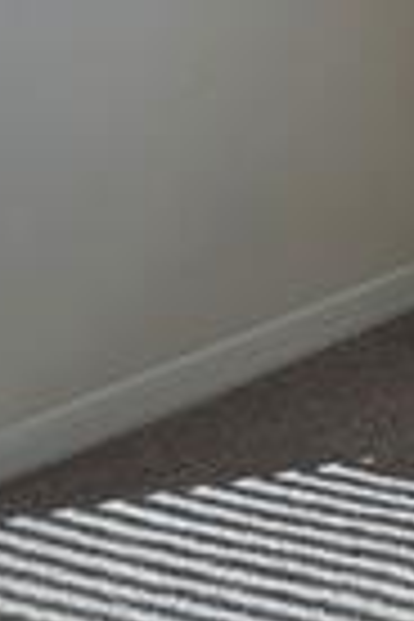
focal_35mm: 133
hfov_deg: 9.9
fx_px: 2294
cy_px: -117
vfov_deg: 14.9
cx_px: 648
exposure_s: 1/124
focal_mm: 6.3
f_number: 1.7
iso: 10
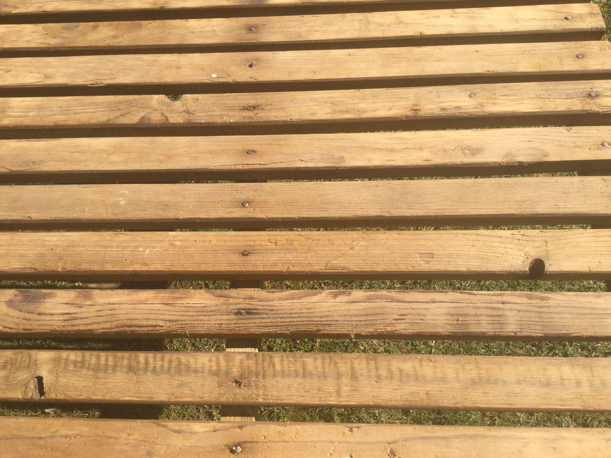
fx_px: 547
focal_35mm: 31
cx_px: 306
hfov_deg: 58.4
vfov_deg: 45.4
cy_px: 229
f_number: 2.4
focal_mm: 3.3
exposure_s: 1/905
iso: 25
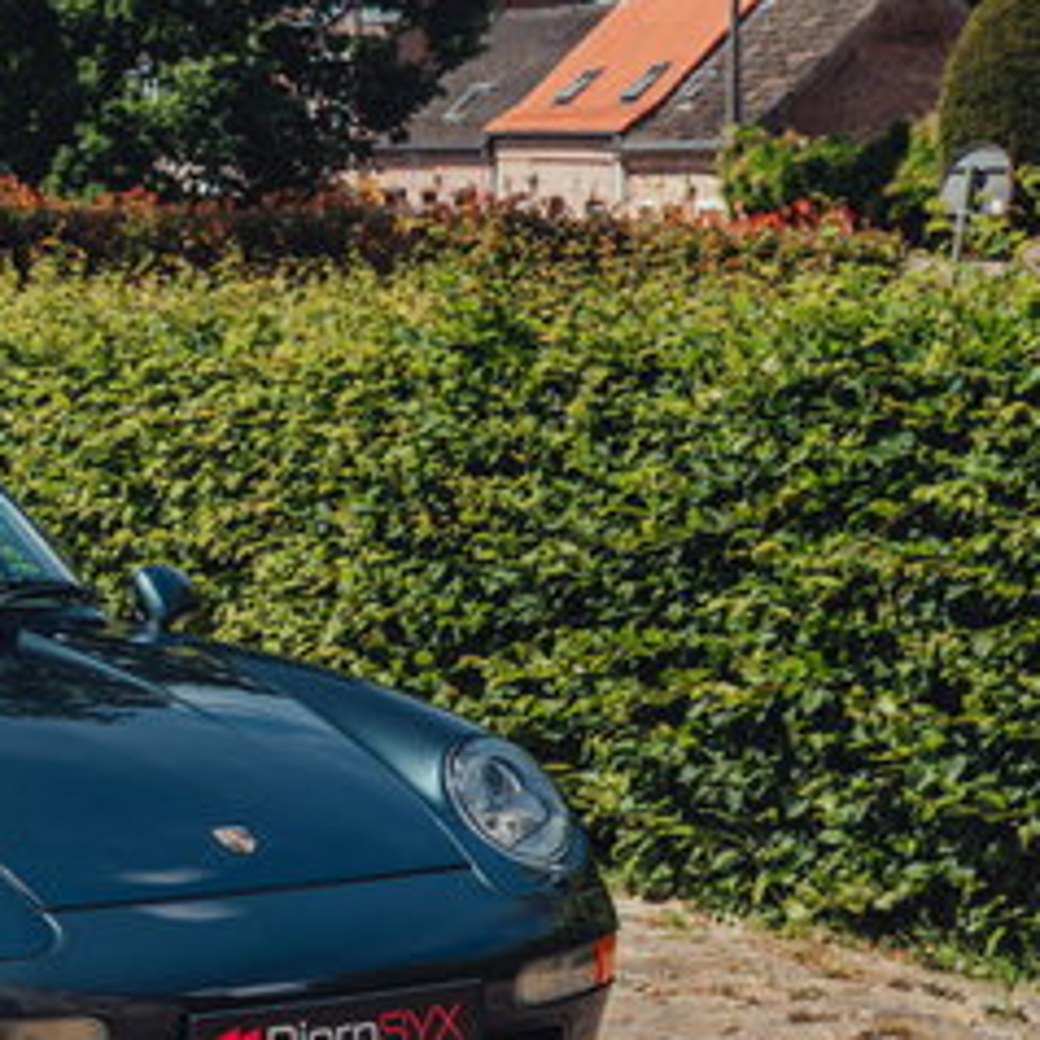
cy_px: 409
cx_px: -114
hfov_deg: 18.0
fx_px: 3161
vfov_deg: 18.7
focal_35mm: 93
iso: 100
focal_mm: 34
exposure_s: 1/125
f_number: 5.6
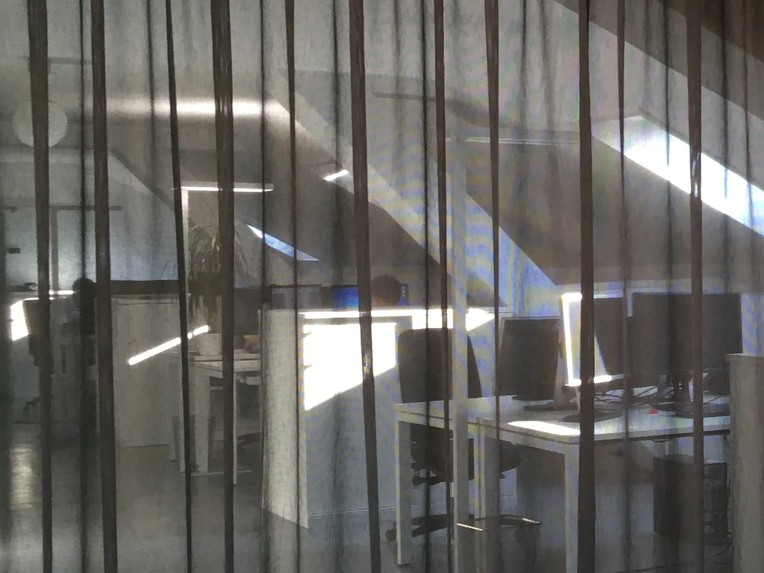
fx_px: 1545
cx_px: 680
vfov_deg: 21.0
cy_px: 287
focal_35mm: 70
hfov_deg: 26.9
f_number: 2.2
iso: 50
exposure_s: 1/33
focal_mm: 4.15
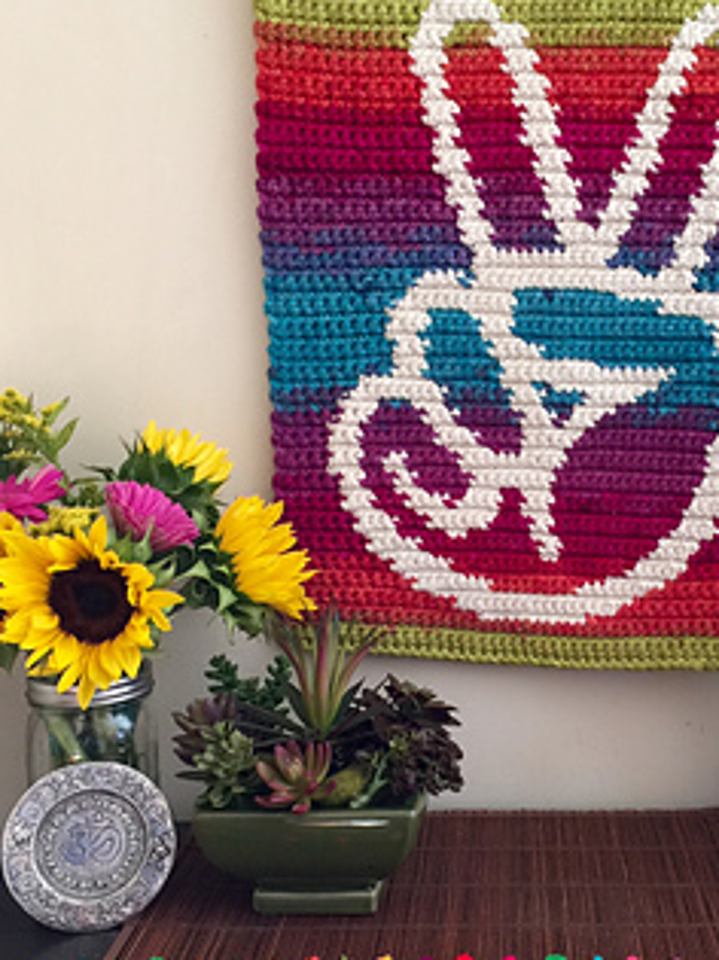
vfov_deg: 41.2
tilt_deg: -9.1
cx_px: 535
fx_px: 1275
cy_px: 509
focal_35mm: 46
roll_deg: +0.5
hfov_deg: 31.0
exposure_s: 1/30
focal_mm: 4.15
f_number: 2.2
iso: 50
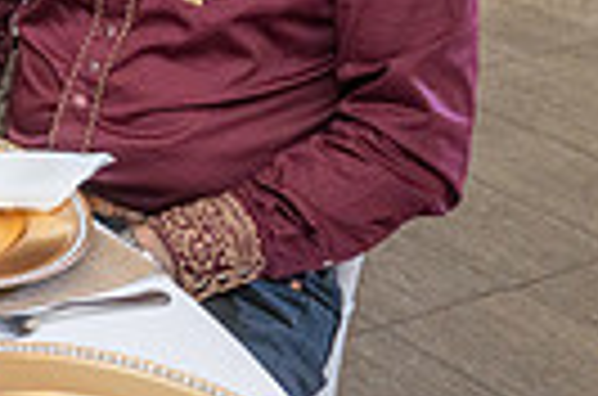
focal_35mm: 105
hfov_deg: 15.3
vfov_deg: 12.6
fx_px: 1740
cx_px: -634
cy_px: -119
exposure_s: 1/160
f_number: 5.6
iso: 800
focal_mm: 24
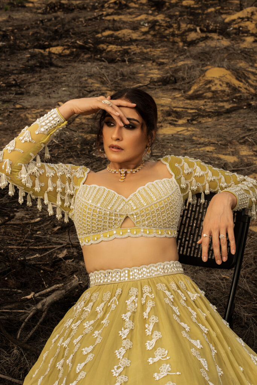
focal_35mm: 50
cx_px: 128
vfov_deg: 39.6
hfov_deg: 27.0
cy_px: 192
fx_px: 535
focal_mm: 50
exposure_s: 1/125
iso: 100
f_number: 9
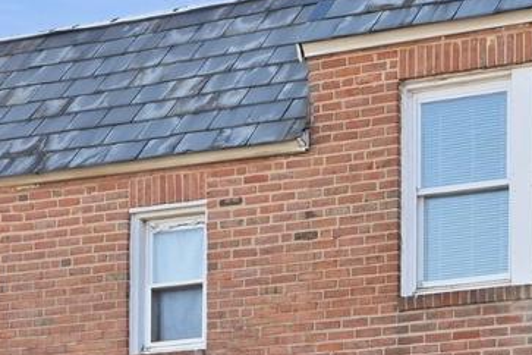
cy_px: 433
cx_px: 739
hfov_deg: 16.8
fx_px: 1669
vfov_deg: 11.9
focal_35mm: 113
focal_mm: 28.5
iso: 400
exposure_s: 1/200
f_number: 8
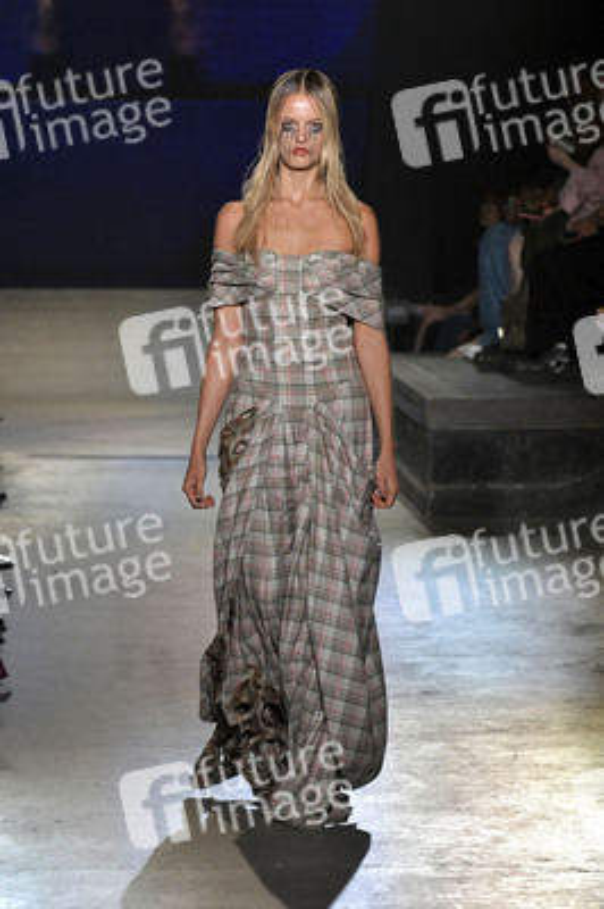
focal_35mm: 204
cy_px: 454
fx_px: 5143
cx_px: 302
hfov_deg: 6.7
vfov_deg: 10.1
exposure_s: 1/400
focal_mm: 170
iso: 2500
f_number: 7.1
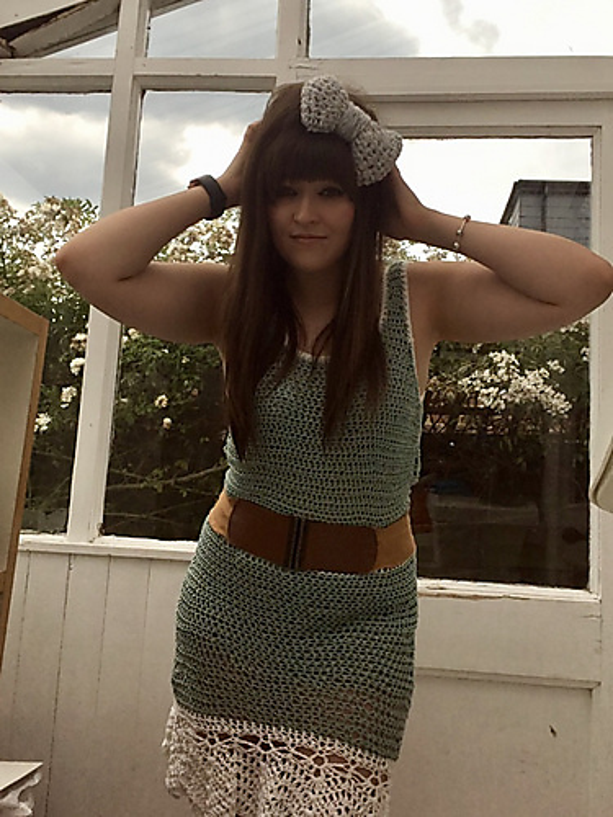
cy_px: 408
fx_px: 732
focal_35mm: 31
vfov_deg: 58.4
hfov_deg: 45.4
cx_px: 306
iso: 50
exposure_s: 1/1211
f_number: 2.4
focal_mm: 2.15
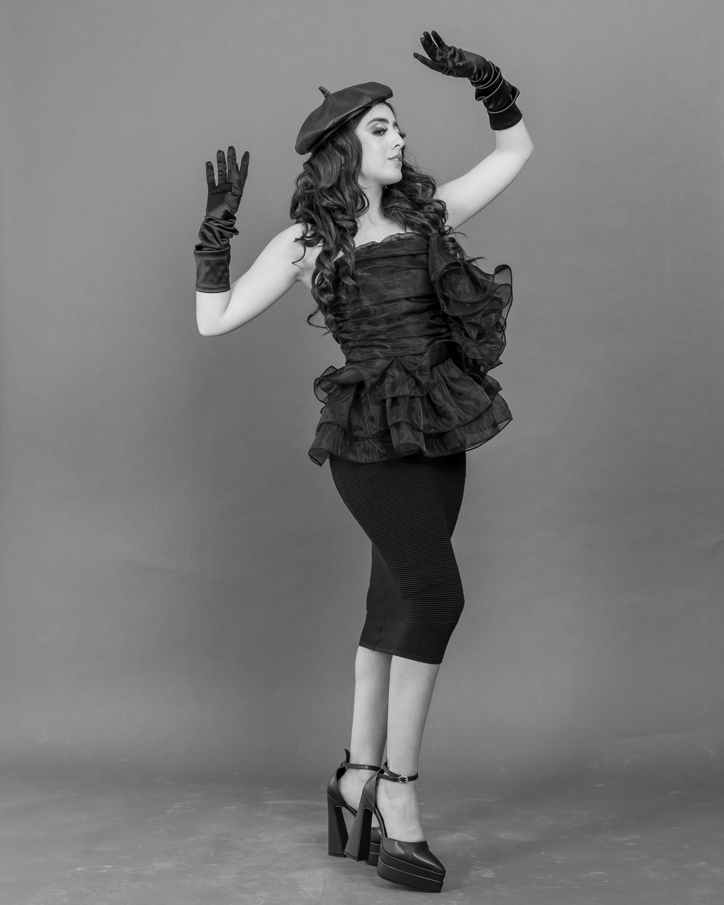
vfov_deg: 24.4
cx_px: 355
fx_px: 2089
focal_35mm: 78
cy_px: 453
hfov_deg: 19.7
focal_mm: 50
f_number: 2.8
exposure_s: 1/400
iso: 320
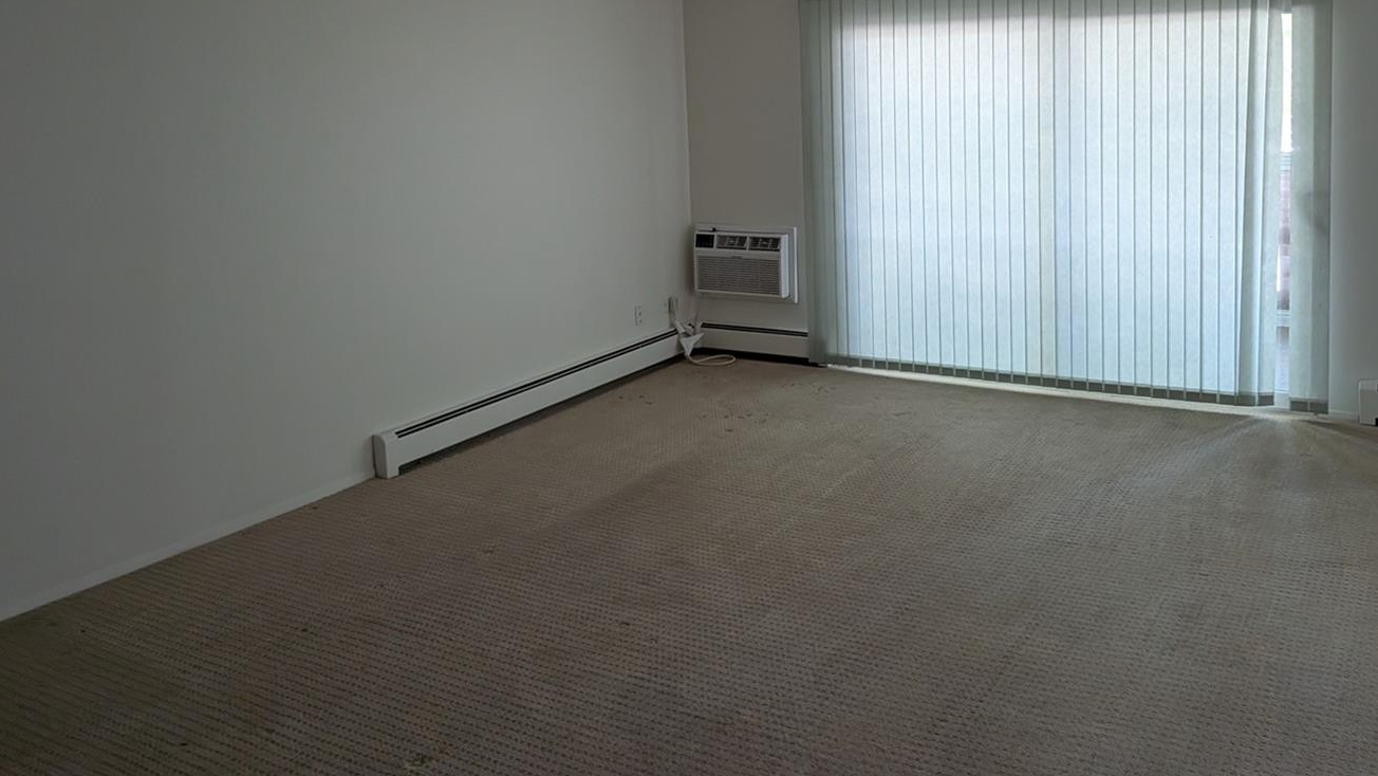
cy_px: 158
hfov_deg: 60.8
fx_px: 1169
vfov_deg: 35.5
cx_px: 774
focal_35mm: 32
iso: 1137
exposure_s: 1/197
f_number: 1.68
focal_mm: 6.9
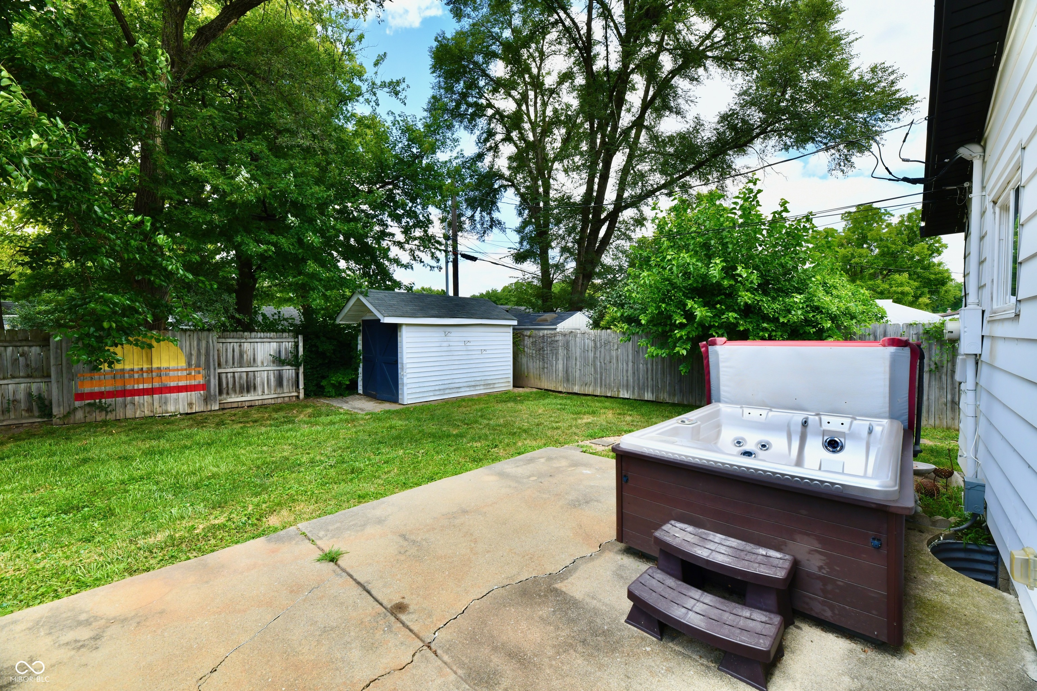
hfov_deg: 104.3
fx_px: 403
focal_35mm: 14
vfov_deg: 81.2
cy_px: 346
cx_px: 518
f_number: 10
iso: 640
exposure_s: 1/400
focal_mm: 14
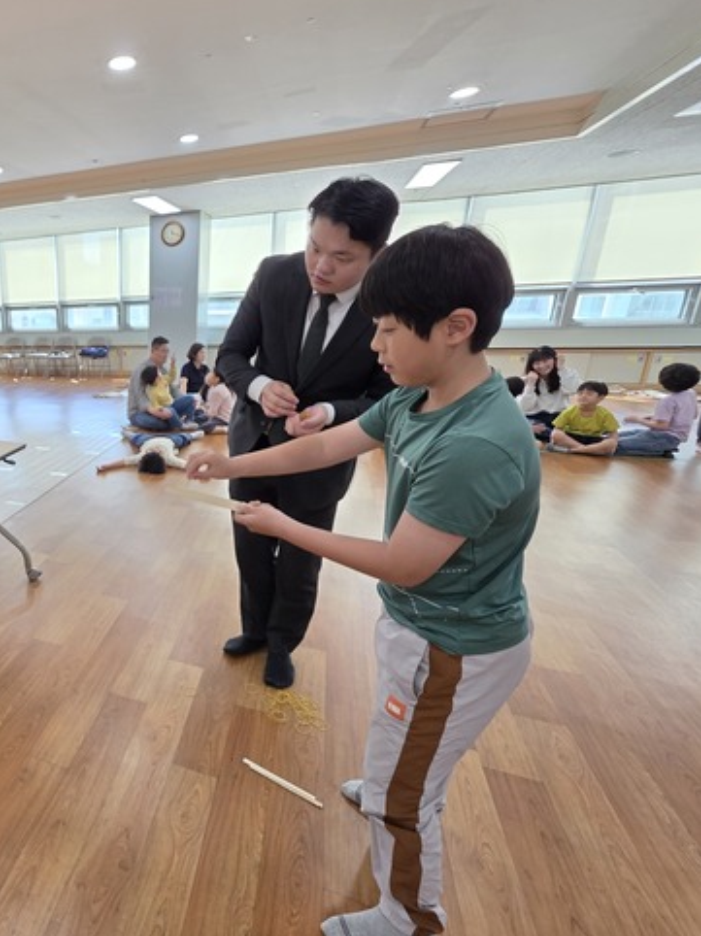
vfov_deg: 87.8
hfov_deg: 60.5
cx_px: 69
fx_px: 486
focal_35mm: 18
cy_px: 472
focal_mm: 2.2
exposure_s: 1/120
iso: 200
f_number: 1.9
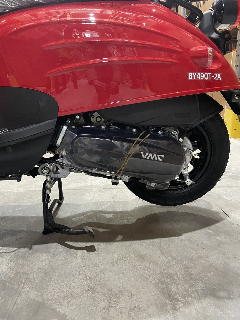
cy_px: 160
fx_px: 240
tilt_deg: -13.7
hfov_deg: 53.1
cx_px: 120
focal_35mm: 26
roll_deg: -0.4
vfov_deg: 67.3
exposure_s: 1/33
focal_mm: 4.2
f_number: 1.6
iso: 400
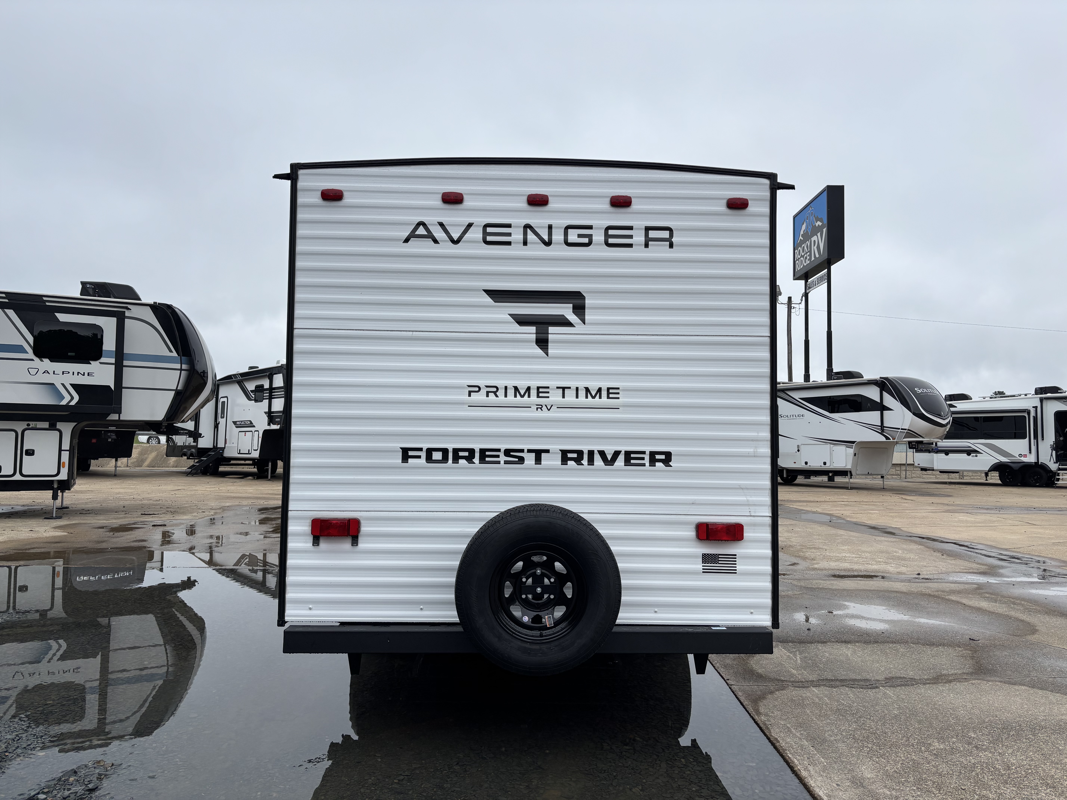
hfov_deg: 67.3
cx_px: 534
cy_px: 400
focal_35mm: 26
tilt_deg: +2.6
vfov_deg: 53.1
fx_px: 801
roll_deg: -1.0
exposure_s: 1/2342
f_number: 1.6
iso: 50
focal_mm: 5.96
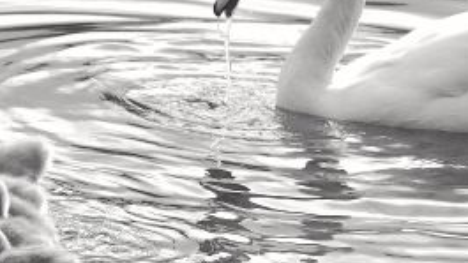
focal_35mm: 993
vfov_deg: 1.2
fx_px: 12321
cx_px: 196
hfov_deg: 2.2
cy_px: 109
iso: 3200
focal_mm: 420
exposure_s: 1/2500
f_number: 13
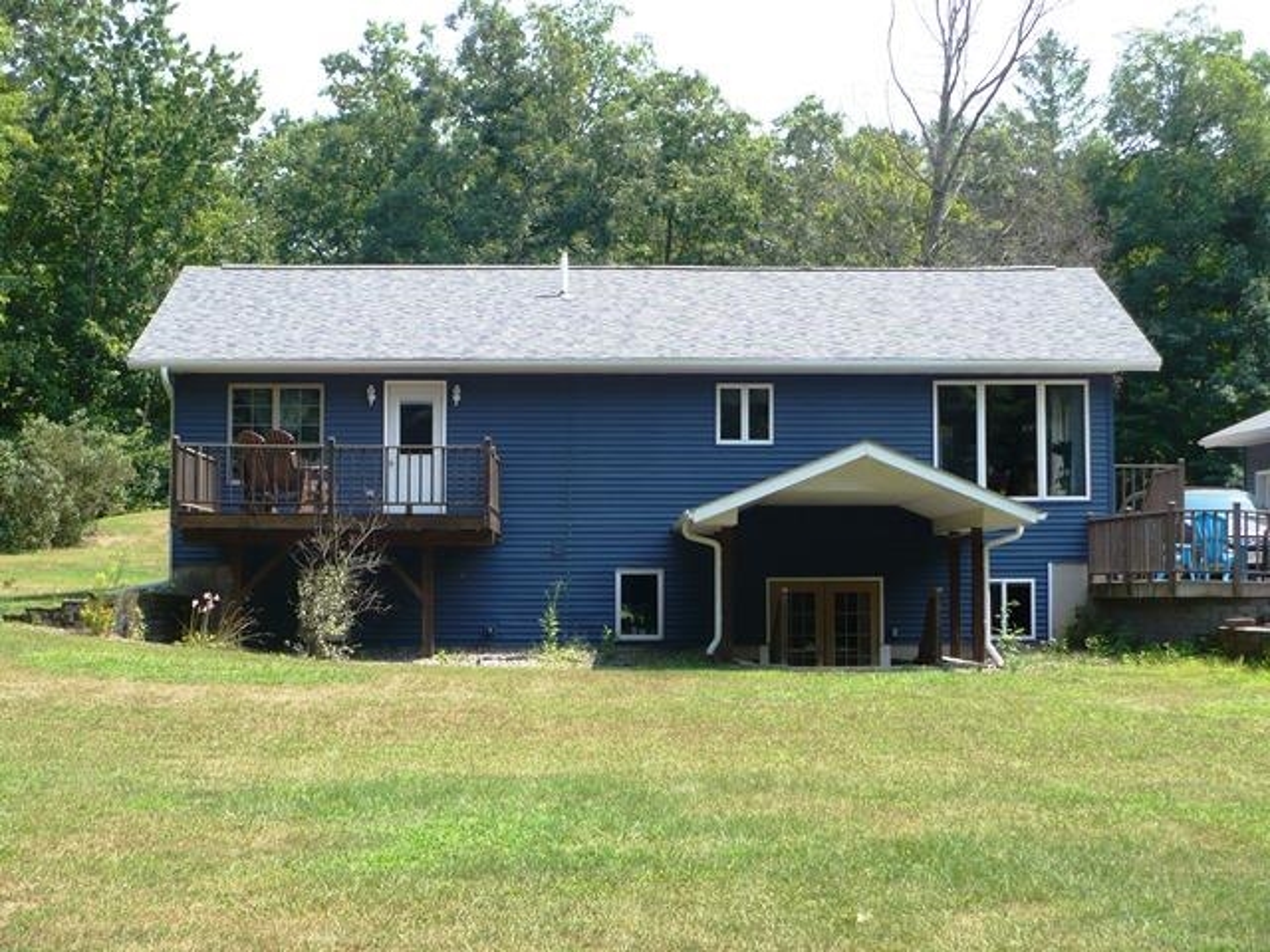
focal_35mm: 69
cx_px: 635
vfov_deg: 21.3
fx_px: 2531
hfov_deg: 28.2
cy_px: 476
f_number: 3.2
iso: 100
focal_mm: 11.4
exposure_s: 1/400
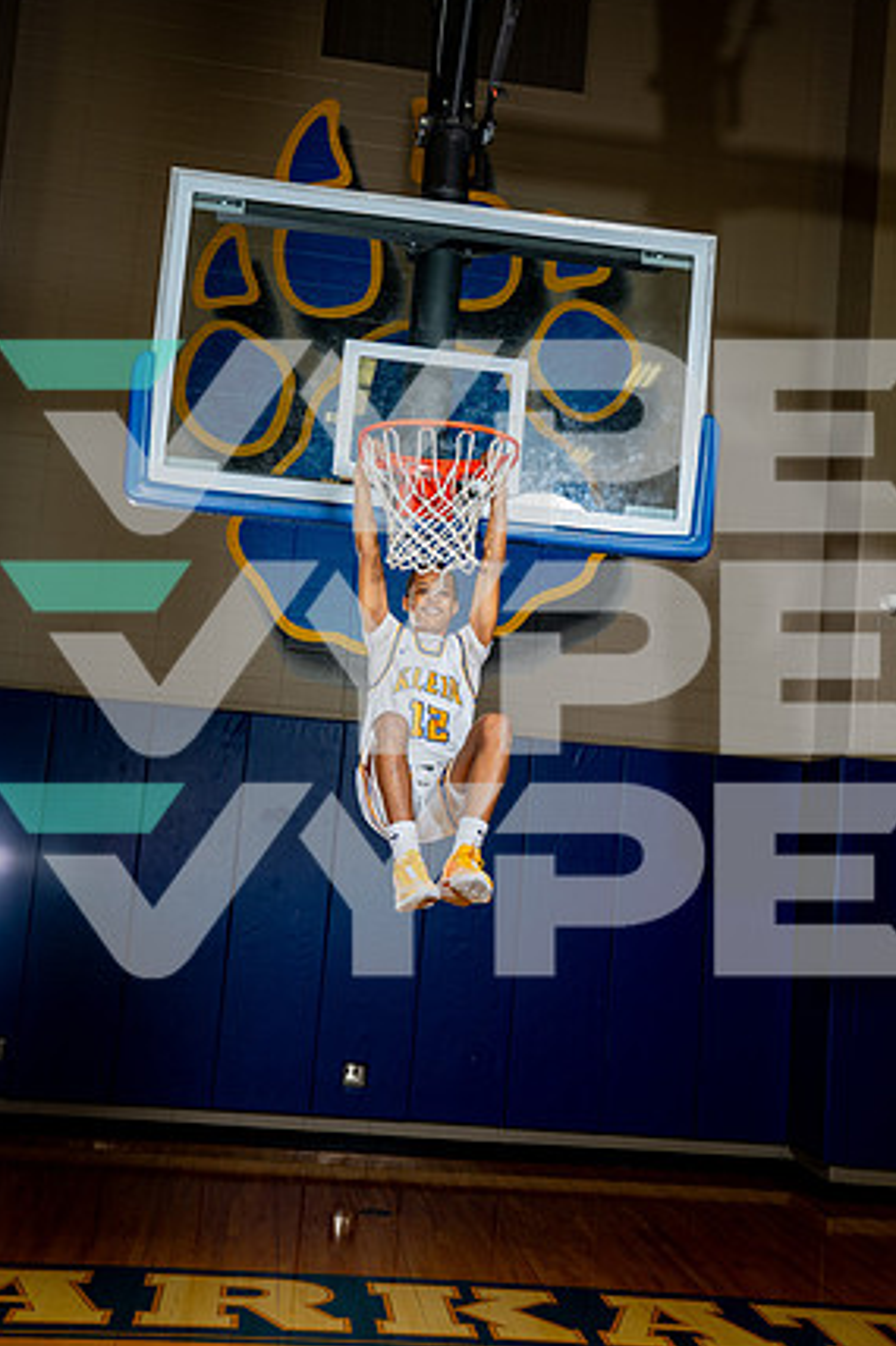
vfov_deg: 48.5
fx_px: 1494
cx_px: 465
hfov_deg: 33.4
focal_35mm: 40
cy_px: 660
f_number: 4
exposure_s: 1/250
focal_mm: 38
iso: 160
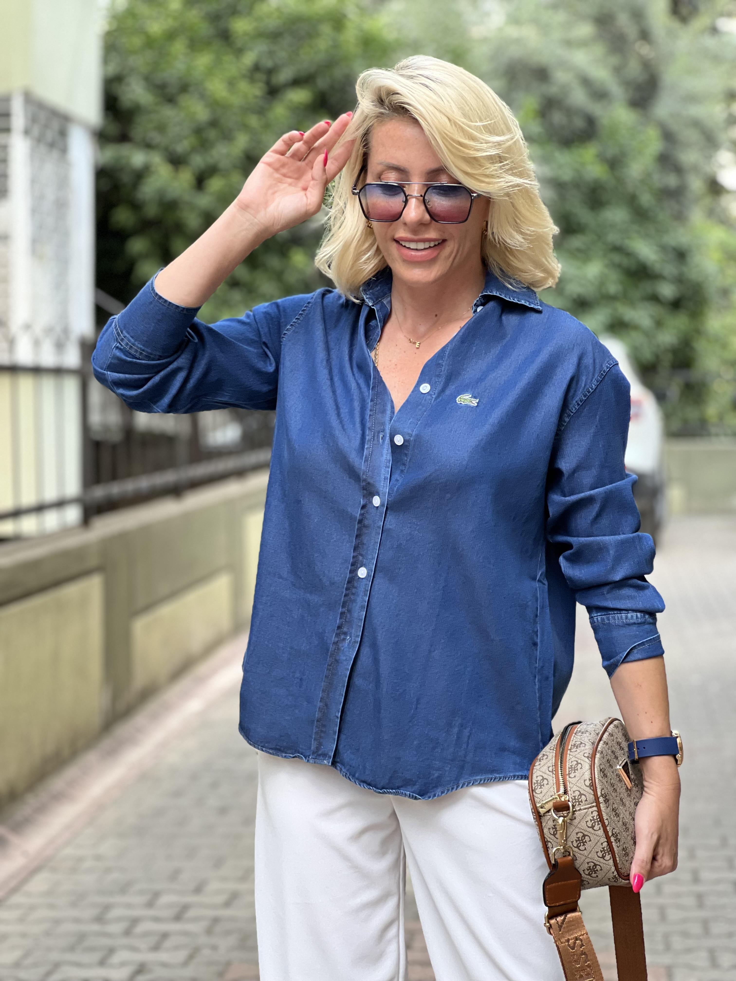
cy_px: 490
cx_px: 368
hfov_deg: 19.1
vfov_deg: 25.3
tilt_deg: -1.5
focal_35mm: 77
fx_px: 2183
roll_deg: +0.3
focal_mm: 9
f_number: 2.8
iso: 100
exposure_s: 1/121
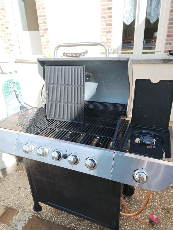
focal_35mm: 26
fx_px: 173
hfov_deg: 53.1
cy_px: 115
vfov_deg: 67.3
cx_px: 86
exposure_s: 1/357
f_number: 1.8
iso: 100
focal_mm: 4.75
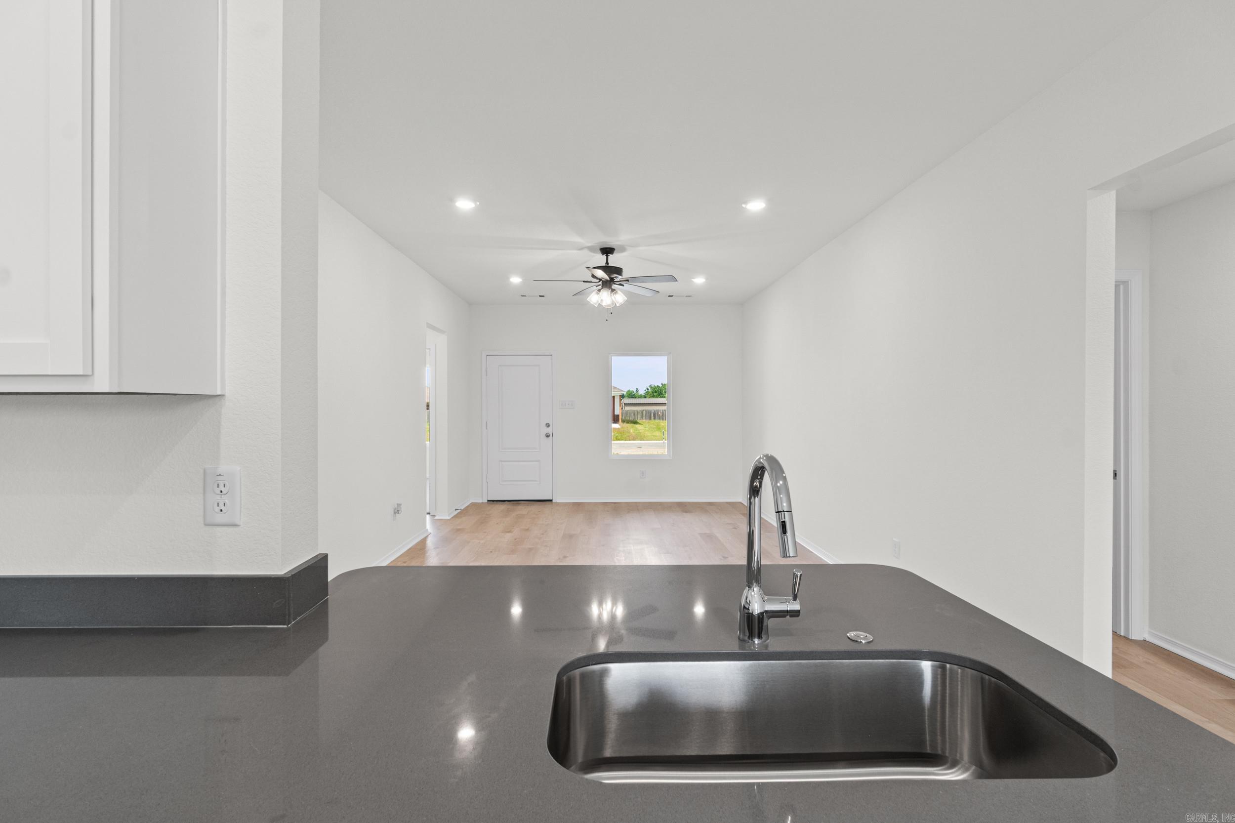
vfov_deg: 67.4
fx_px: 617
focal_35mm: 18
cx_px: 618
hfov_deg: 90.0
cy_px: 412
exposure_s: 1/6
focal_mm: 12
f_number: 9
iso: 250
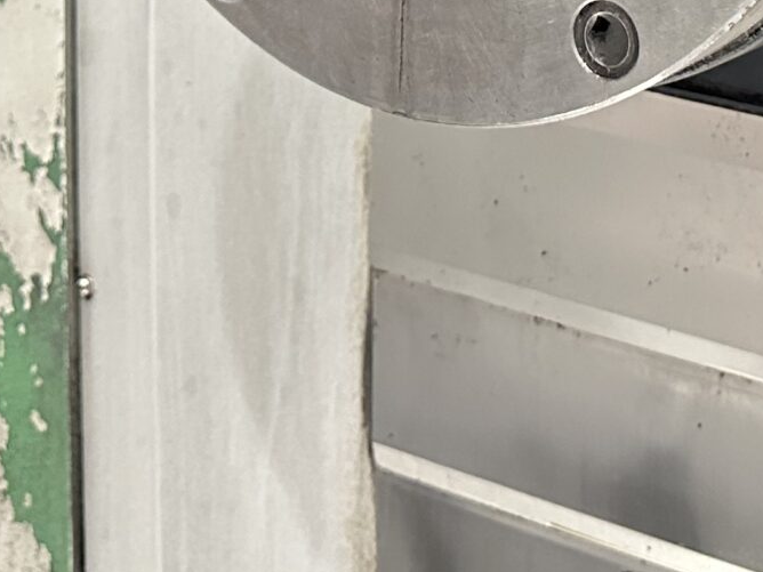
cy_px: -483
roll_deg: +0.1
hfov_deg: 21.0
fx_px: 2028
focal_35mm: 92
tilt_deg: -3.7
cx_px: 628
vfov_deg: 14.1
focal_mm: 6.86
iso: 800
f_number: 1.78
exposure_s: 1/25
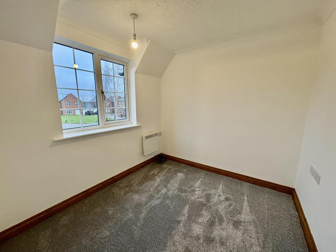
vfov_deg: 85.7
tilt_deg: -9.7
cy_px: 126
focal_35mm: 14
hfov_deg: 102.1
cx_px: 168
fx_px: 136
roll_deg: +0.1
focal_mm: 2.22
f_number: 2.2
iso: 200
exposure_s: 1/100
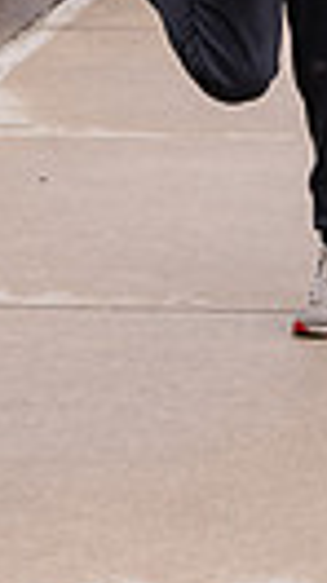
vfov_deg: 10.2
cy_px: -197
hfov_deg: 5.8
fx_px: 3199
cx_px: 455
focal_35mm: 207
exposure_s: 1/320
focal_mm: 45
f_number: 5
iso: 400
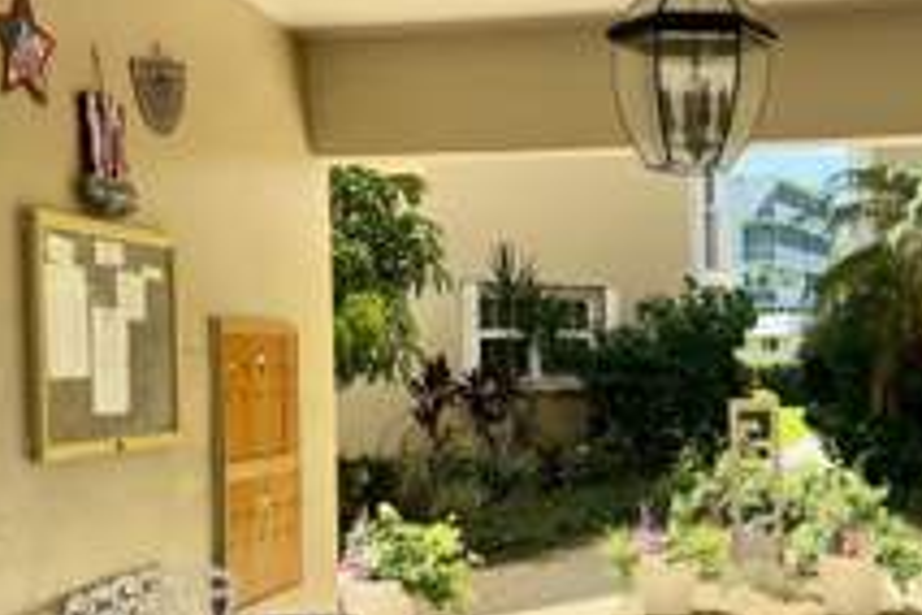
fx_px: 1562
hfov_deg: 32.6
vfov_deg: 22.2
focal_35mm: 61
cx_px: 610
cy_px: 383
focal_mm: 5.1
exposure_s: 1/742
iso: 50
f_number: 1.6
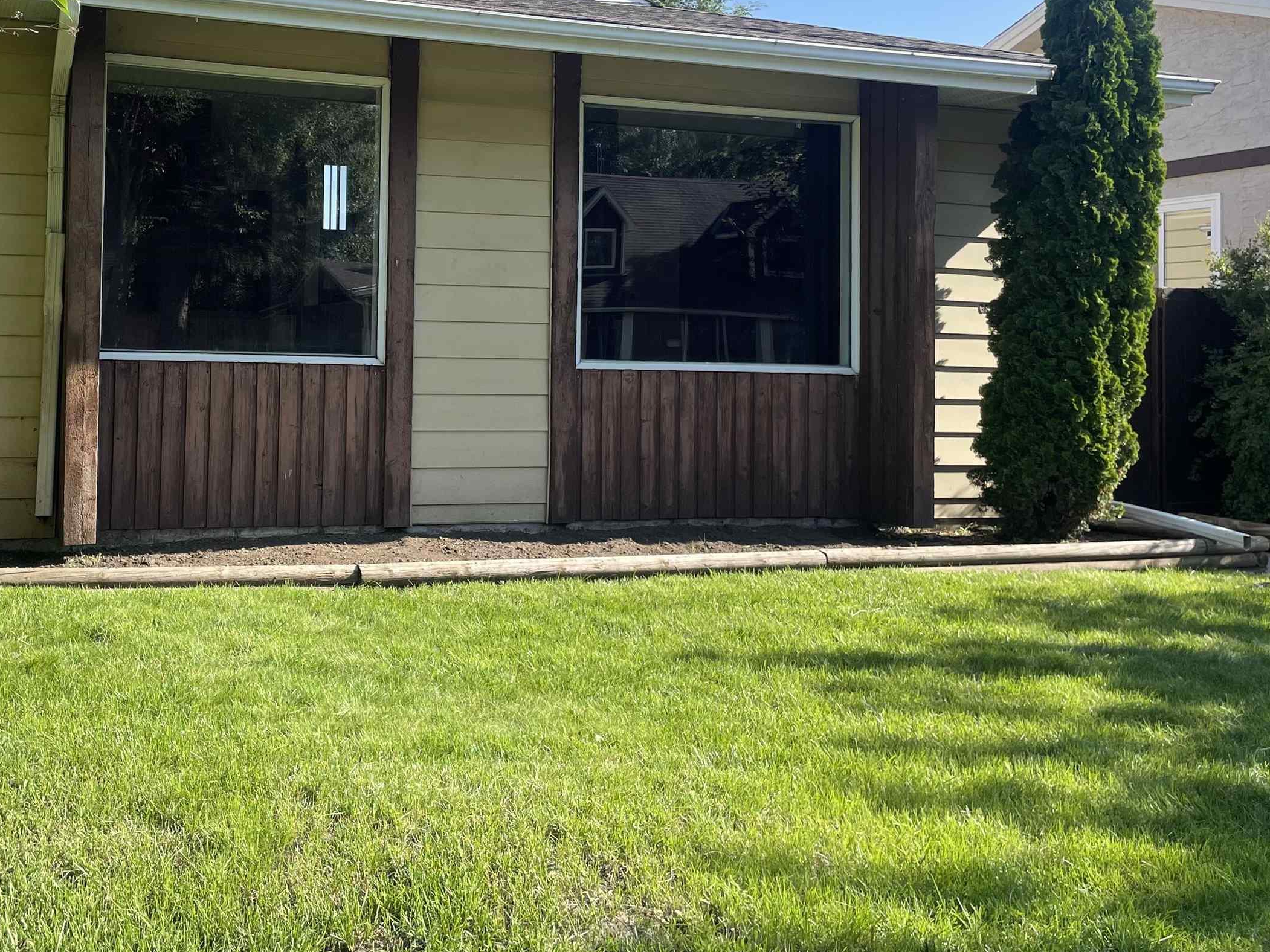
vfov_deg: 37.3
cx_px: 393
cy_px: 316
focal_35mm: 38
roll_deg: +0.1
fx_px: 1394
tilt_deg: +2.8
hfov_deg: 47.9
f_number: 1.6
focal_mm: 4.2
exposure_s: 1/1289
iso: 32
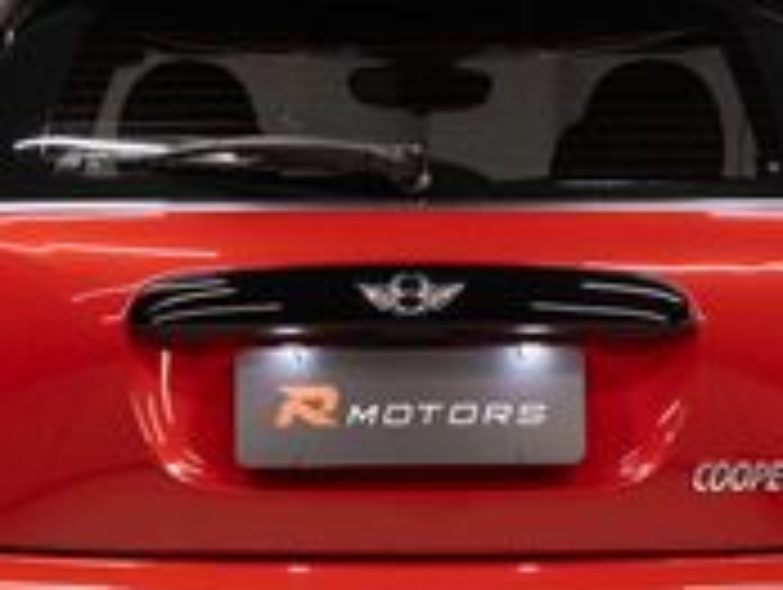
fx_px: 4440
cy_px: 396
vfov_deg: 7.6
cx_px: 410
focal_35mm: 196
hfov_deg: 10.1
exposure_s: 1/100
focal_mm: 67.1
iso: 4000
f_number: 3.5
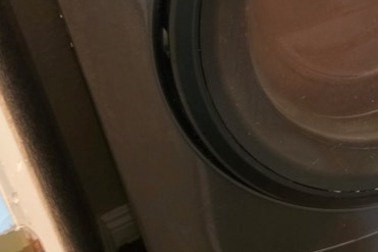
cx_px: 489
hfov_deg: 26.1
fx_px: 693
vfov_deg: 19.3
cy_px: -61
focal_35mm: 66
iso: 800
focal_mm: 6.5
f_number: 1.4
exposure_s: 1/30
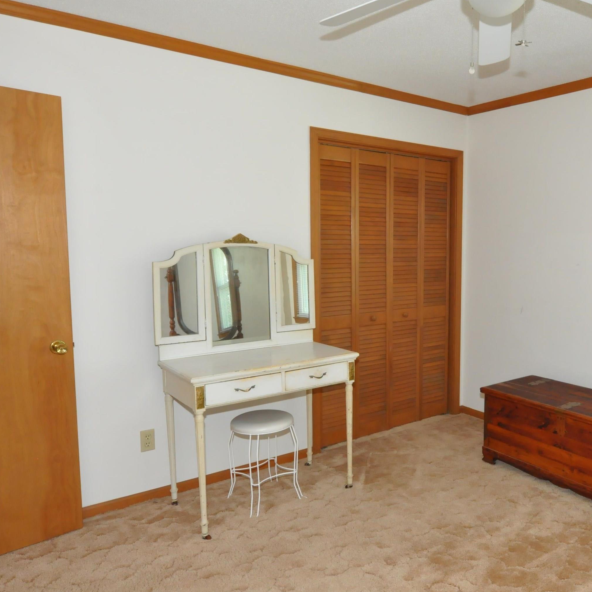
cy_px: 297
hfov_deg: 57.1
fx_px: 522
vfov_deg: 59.1
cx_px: 417
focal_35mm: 27
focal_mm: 14
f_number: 7.1
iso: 2000
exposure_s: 1/100
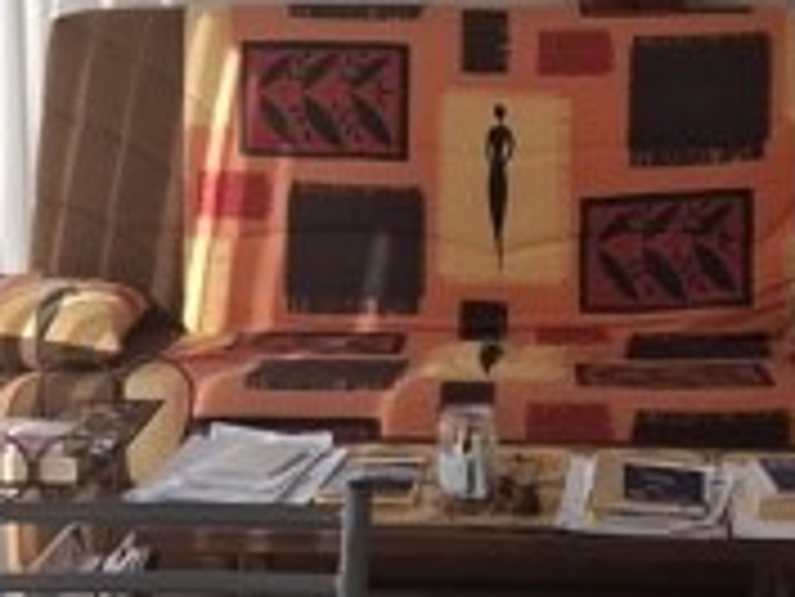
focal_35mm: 104
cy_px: 4
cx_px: 454
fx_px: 2390
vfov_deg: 14.0
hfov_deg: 18.9
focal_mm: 5.54
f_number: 1.8
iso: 50
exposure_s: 1/400
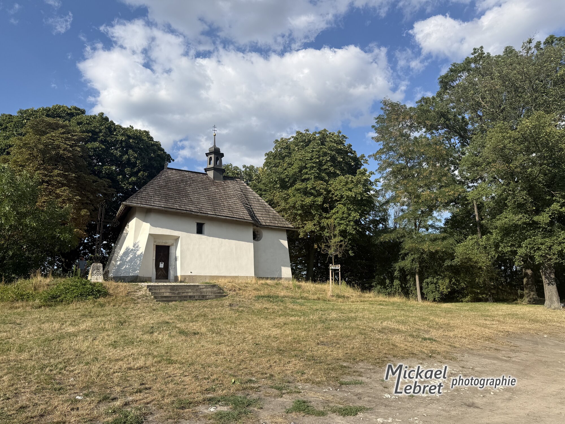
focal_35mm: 24
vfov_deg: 56.8
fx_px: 392
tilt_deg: +12.5
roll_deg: +0.2
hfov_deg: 71.6
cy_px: 212
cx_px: 282
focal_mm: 6.76
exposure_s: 1/4167
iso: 80
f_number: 1.78
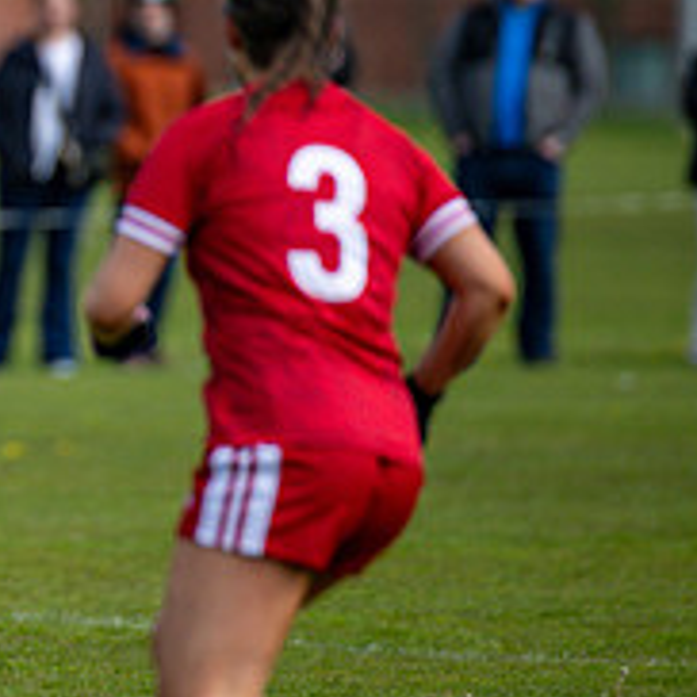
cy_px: 339
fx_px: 18498
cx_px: -322
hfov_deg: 2.2
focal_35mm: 812
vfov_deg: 2.2
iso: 250
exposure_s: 1/6400
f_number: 2.8
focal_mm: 300
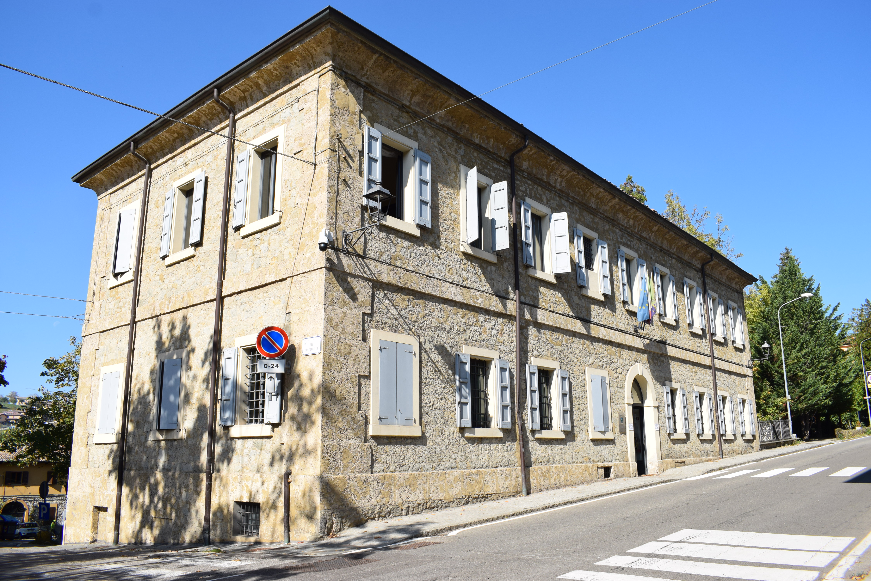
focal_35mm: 27
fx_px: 653
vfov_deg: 48.0
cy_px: 290
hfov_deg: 67.4
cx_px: 436
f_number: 10
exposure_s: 1/400
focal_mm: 18
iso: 200
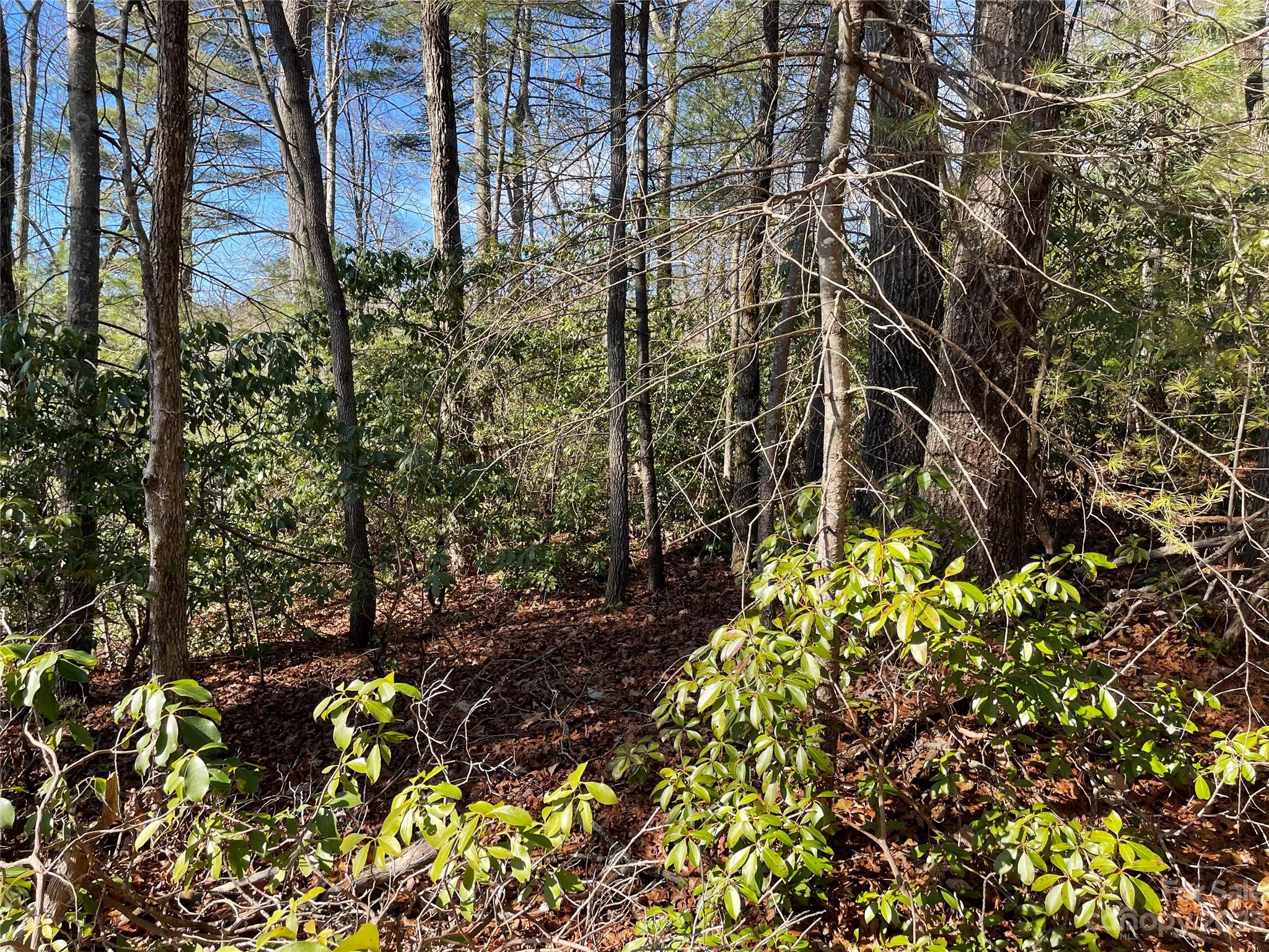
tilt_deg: -1.6
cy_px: 476
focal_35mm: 26
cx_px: 634
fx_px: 953
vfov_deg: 53.1
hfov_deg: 67.3
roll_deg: -1.3
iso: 32
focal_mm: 4.2
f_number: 1.6
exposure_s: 1/622
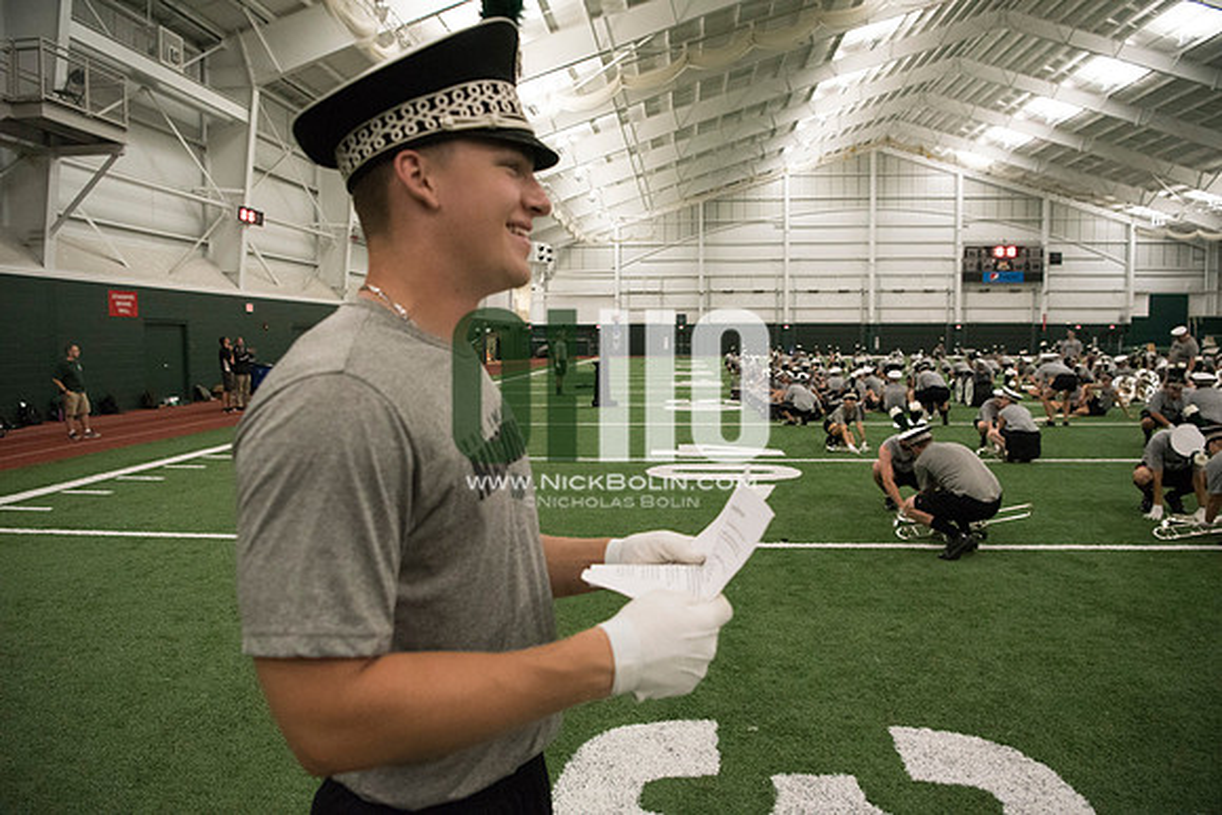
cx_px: 611
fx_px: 815
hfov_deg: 73.7
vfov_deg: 53.2
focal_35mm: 24
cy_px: 408
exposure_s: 1/400
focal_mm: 24
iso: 3200
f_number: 4
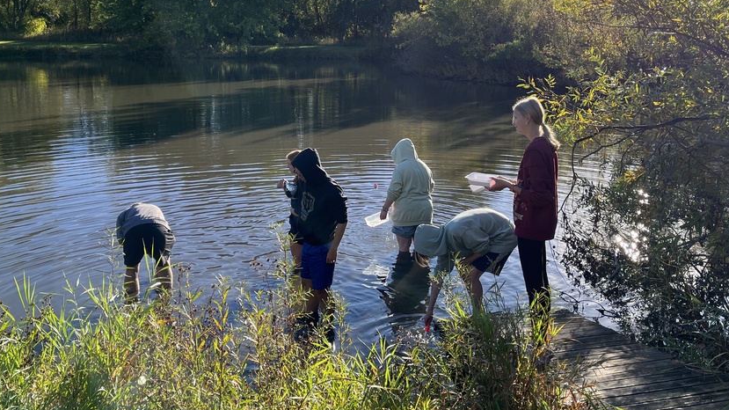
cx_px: 397
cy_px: 106
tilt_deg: -4.5
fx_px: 676
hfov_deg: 56.6
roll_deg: +0.4
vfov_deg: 33.1
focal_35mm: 35
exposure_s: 1/1266
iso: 50
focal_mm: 5.1
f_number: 1.6
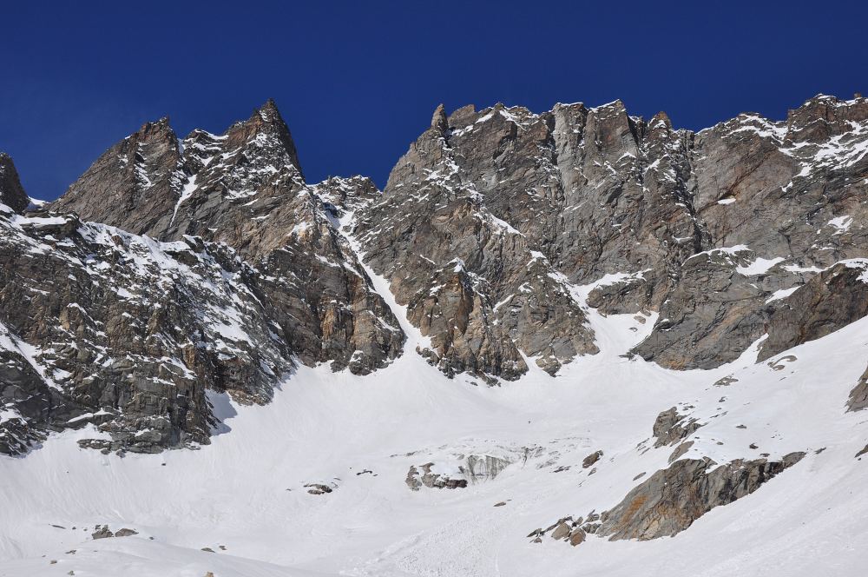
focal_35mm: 52
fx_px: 1264
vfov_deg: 25.7
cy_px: 288
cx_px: 434
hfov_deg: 37.9
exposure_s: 1/800
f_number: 13
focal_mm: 35
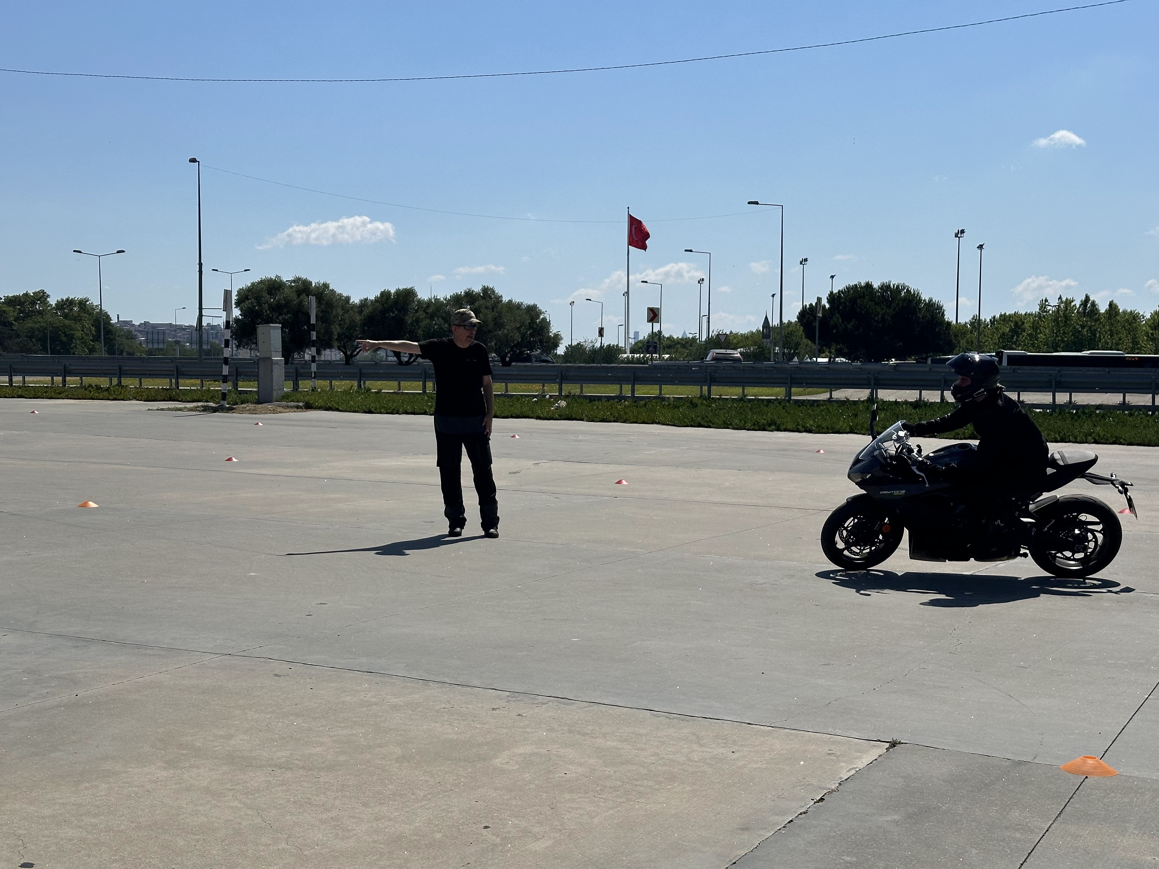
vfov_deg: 30.3
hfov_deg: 39.7
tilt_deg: -2.6
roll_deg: -0.5
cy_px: 434
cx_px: 580
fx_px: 1607
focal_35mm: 48
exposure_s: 1/10870
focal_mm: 6.86
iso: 64
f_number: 1.78
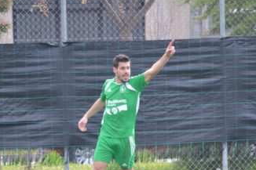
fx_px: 4321
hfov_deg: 3.4
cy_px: 139
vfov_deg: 2.3
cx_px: 127
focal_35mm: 608
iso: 720
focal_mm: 200
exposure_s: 1/500
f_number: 5.6
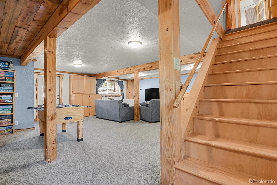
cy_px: 92
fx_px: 131
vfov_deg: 70.4
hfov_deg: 93.3
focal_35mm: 17
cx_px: 138
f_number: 8
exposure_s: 10
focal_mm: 17
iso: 250
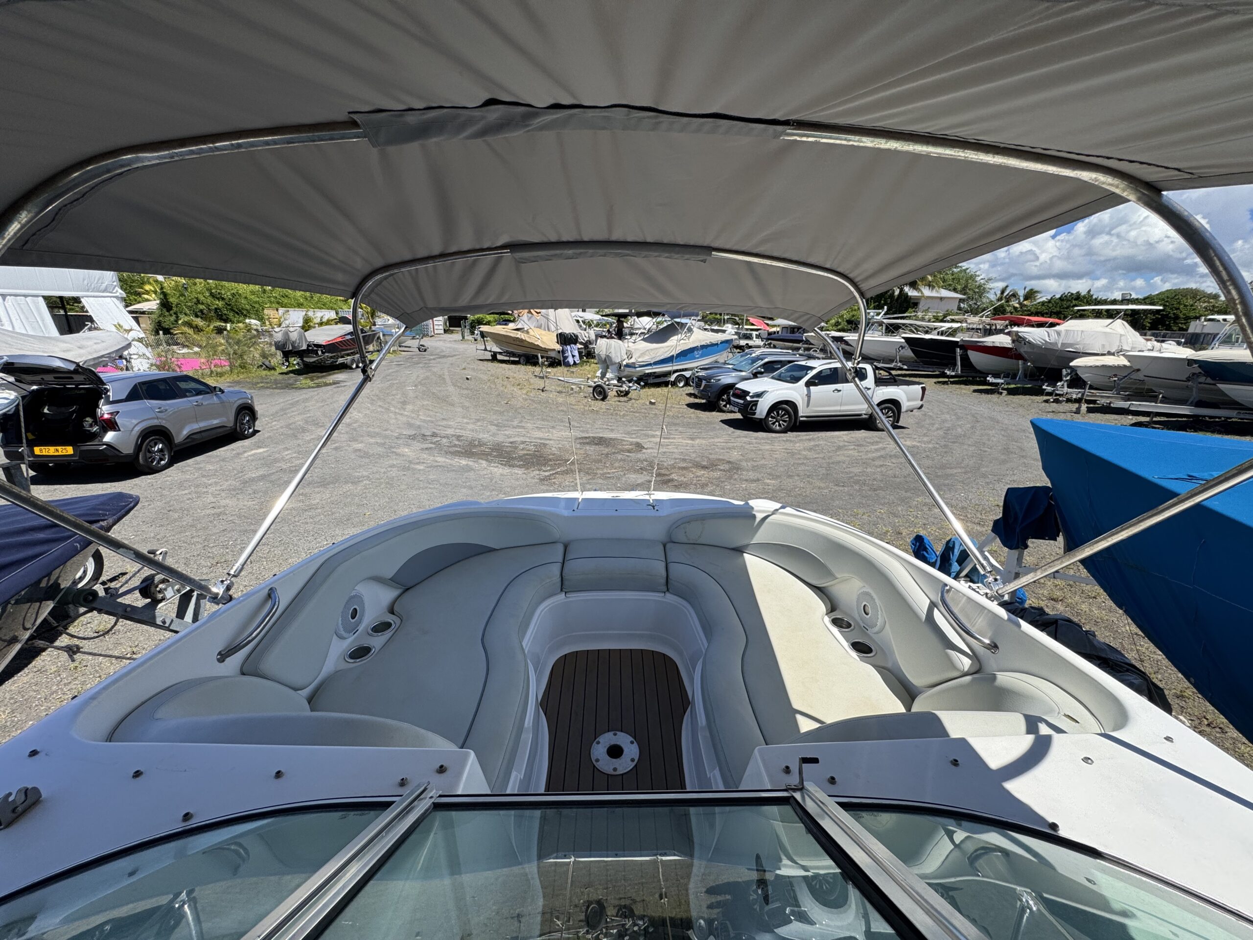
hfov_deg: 102.1
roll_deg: -2.4
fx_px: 507
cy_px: 470
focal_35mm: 14
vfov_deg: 85.7
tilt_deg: -17.6
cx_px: 626
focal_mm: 2.22
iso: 50
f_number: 2.2
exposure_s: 1/1927
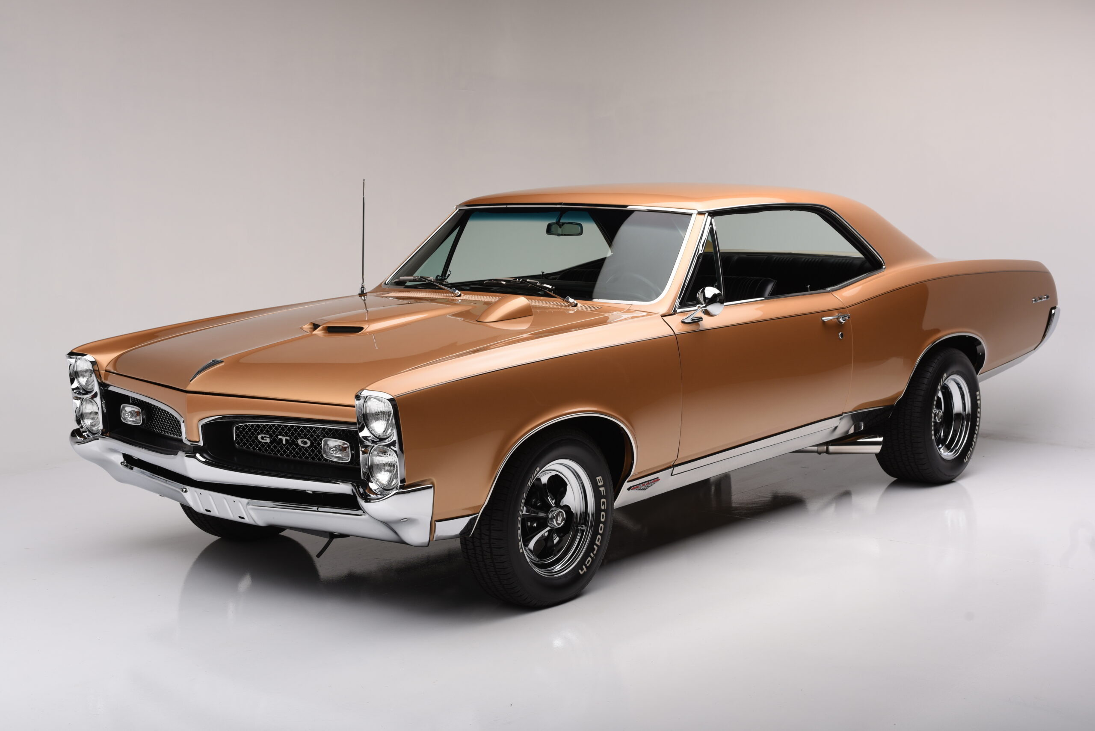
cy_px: 366
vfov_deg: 27.0
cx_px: 548
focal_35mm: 50
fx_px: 1521
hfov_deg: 39.6
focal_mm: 50
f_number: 8
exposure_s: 1/250
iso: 200
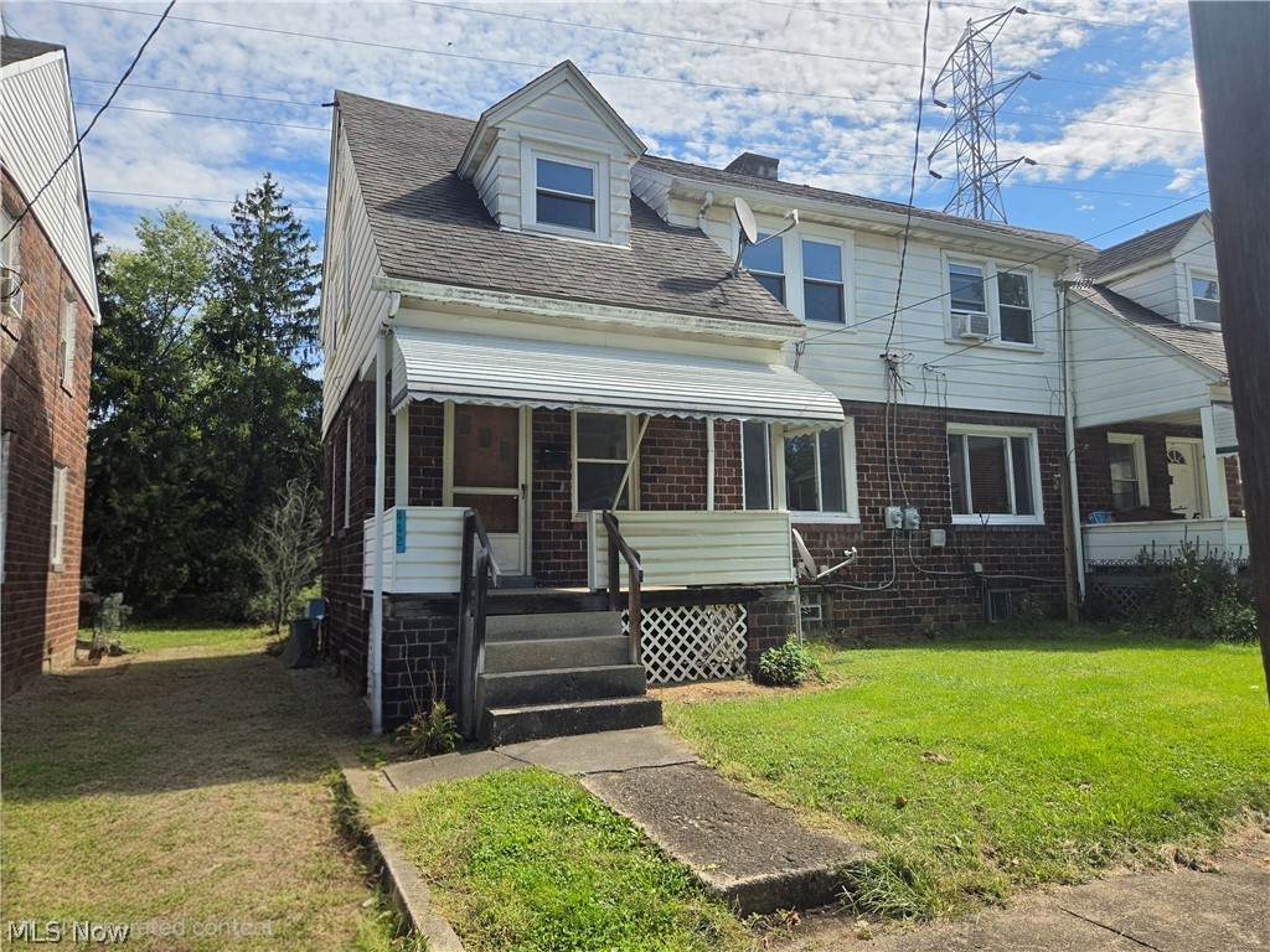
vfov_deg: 58.9
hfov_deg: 73.9
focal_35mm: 23
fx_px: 844
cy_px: 476
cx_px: 635
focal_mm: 5.4
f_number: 1.8
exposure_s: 1/10000
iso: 80
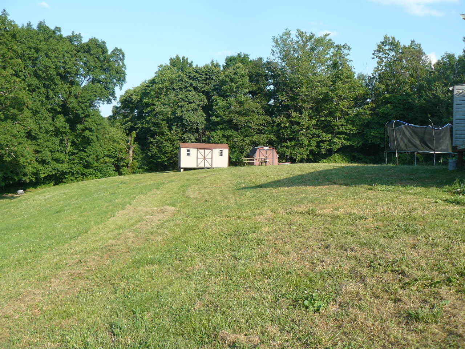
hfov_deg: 51.4
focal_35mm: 36
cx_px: 232
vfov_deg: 39.7
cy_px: 174
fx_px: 484
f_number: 3.2
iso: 100
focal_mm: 6
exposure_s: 1/500
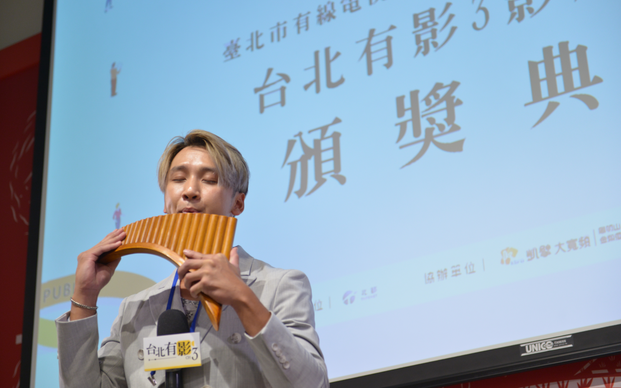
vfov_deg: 18.1
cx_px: 311
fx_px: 1218
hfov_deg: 28.6
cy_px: 188
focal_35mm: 72
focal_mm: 70
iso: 800
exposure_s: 1/200
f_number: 3.2
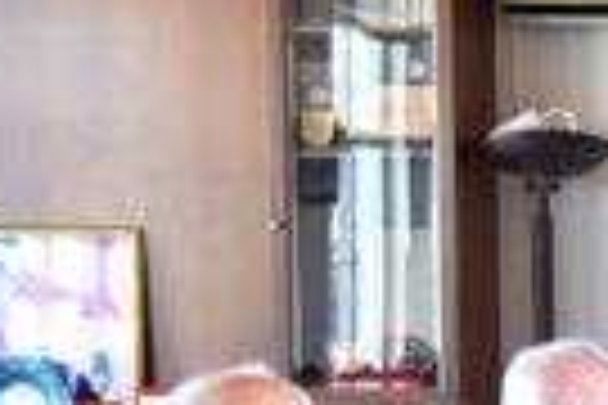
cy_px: 547
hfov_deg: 9.8
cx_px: 1374
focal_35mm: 189
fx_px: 3192
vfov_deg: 7.2
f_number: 4
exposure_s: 1/60
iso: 2000
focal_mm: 40
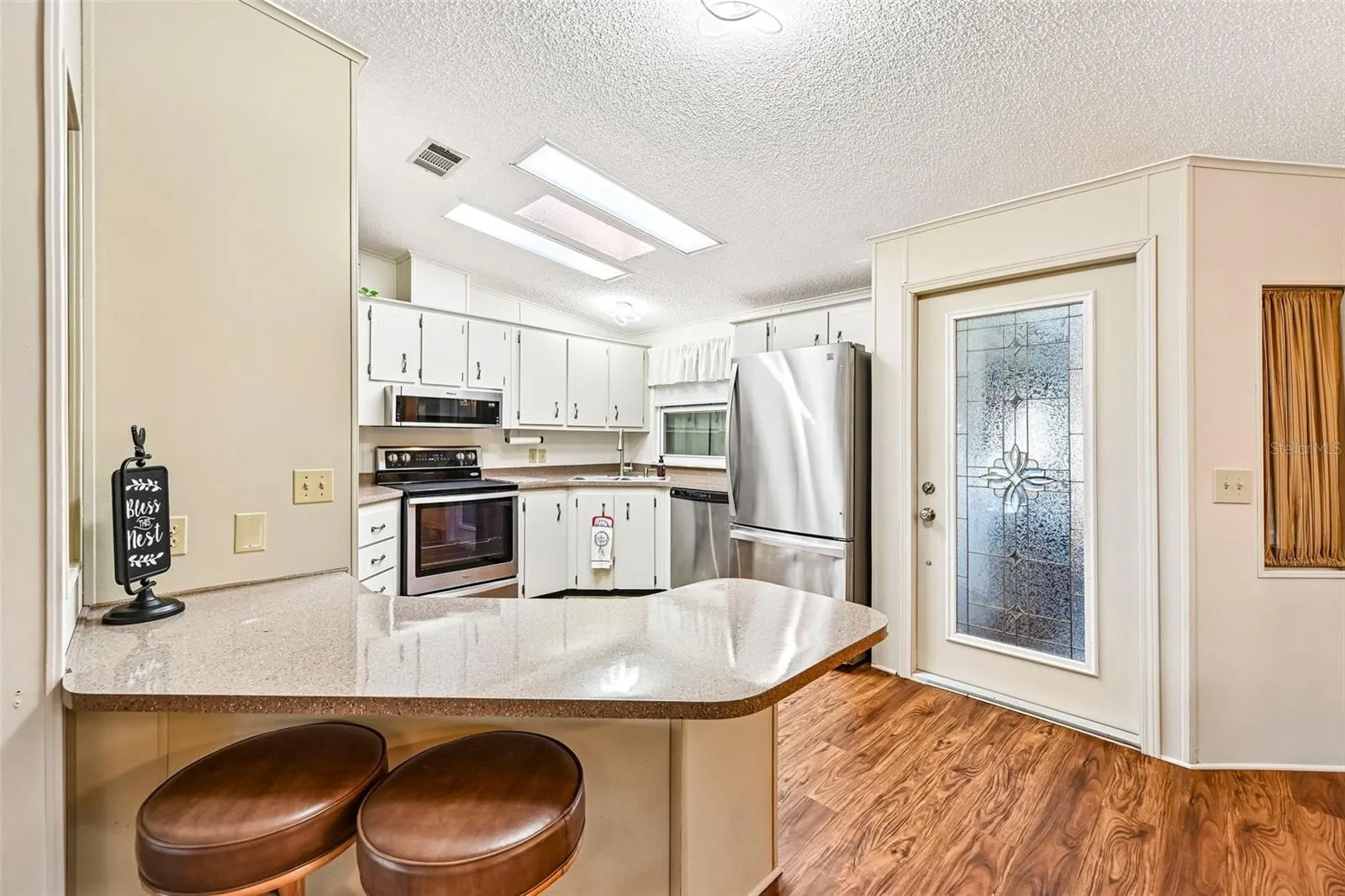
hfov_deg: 104.3
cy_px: 448
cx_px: 672
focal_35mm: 14
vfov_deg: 81.2
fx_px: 523
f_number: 8
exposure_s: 1/20
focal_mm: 14
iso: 400
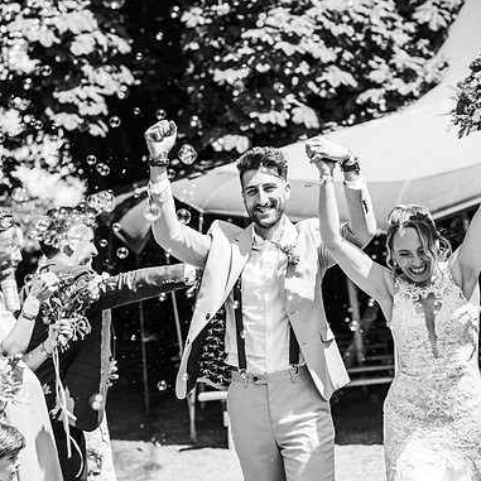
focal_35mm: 110
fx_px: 1729
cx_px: 333
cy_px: 240
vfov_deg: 15.8
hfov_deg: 15.8
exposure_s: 1/500
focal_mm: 85
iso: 100
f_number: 4
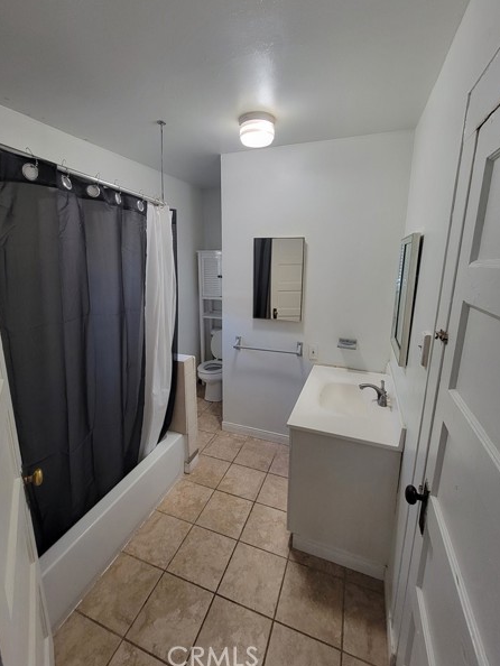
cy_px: 314
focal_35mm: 14
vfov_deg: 101.9
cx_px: 247
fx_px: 269
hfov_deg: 85.7
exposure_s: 1/60
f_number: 2.2
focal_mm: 2.2
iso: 320
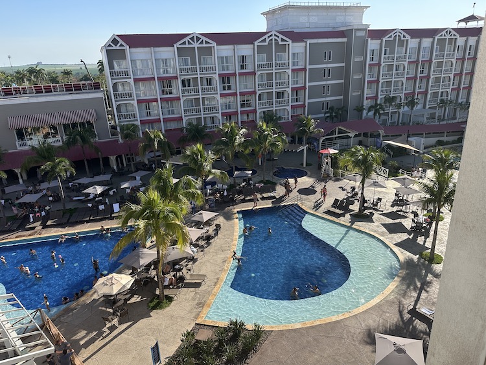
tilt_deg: -19.6
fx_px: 337
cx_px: 243
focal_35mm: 24
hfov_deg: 71.6
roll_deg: +2.7
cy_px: 182
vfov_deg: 56.8
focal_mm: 6.86
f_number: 1.78
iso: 80
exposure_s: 1/3058
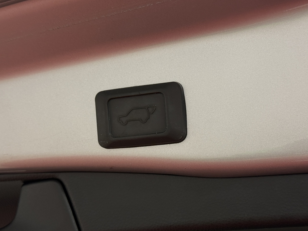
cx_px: 150
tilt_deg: +24.1
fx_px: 507
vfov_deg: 25.6
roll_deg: -3.1
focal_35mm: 57
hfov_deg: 33.8
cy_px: 136
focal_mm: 6.76
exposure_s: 1/117
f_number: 1.78
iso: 100
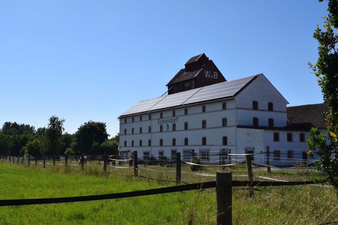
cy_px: 112
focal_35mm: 39
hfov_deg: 49.6
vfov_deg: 34.2
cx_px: 169
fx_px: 366
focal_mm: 26
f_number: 11
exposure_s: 1/500
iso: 200
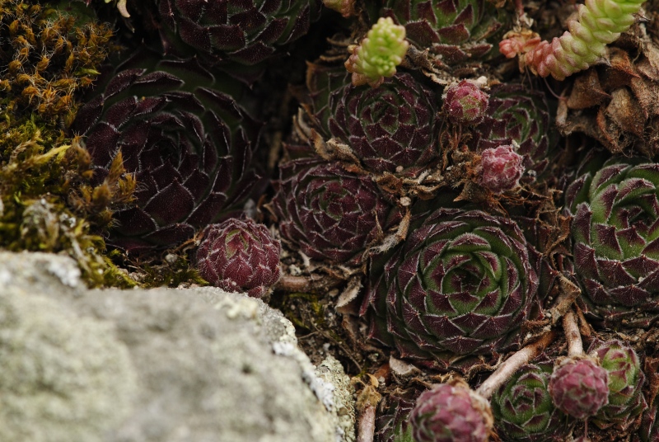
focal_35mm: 128
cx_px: 330
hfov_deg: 16.0
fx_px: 2337
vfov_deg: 10.8
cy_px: 221
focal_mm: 85
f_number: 7.1
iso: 400
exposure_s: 1/250
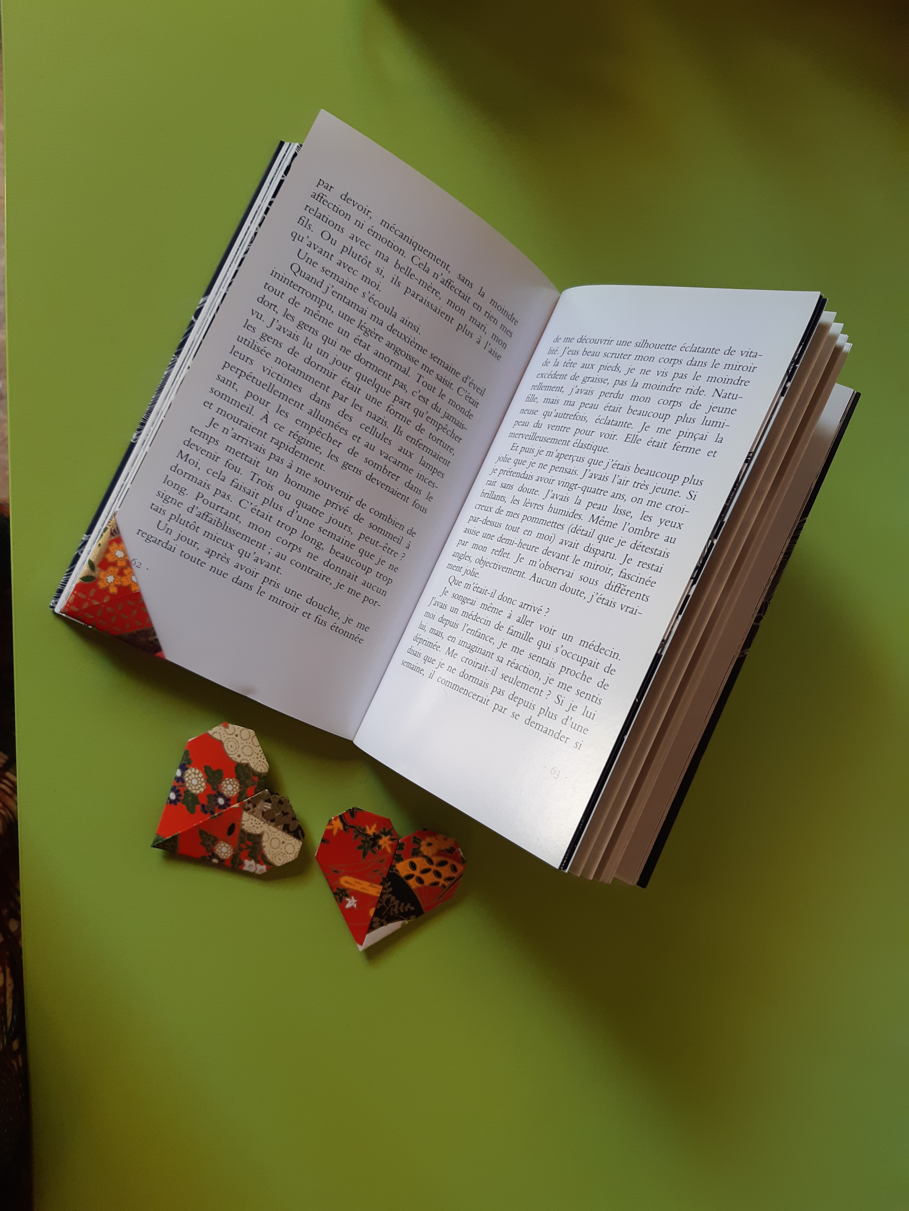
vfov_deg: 67.3
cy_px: 606
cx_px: 454
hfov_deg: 53.1
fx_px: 910
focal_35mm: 26
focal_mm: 3.93
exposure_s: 1/50
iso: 100
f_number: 1.7
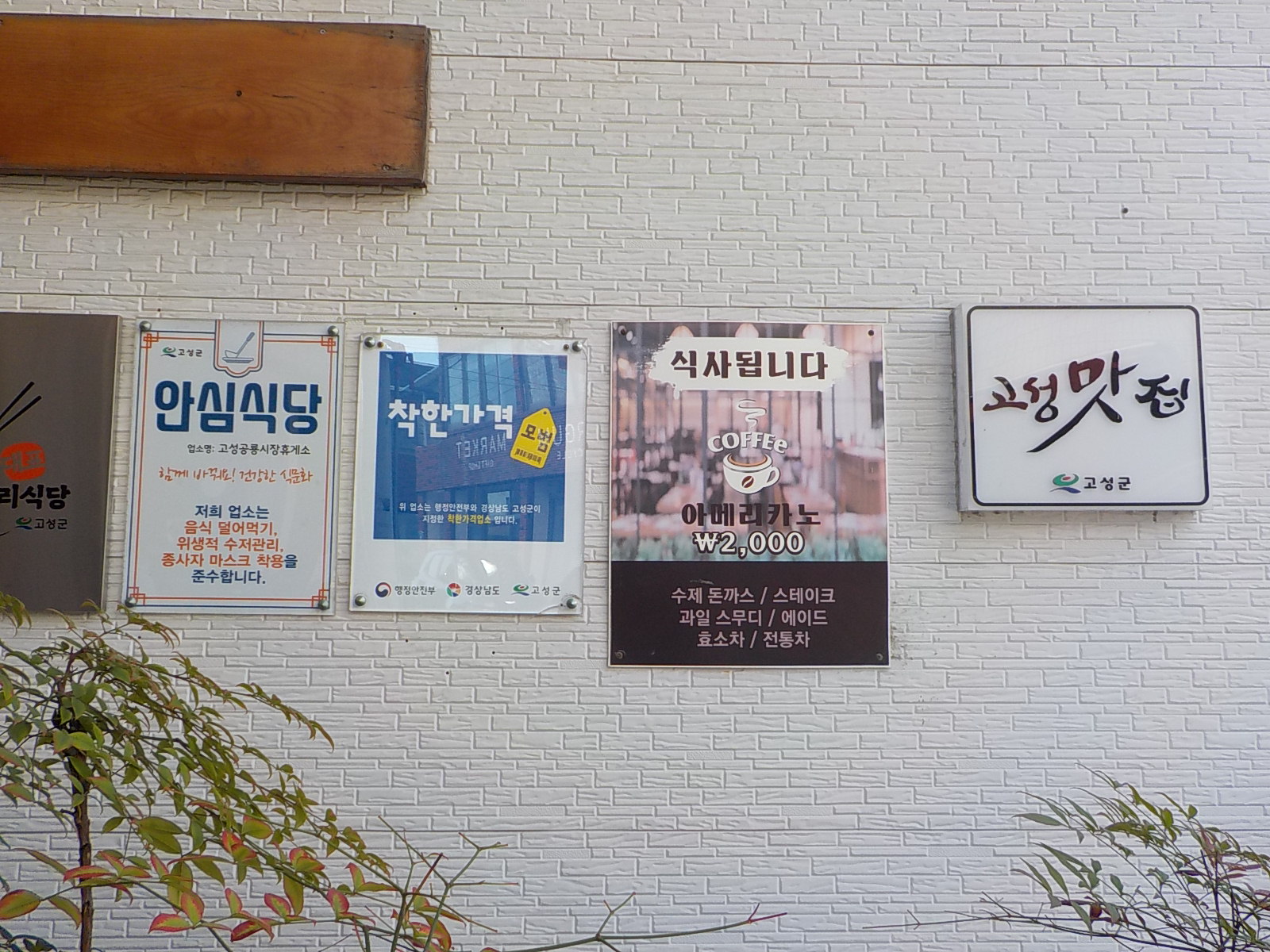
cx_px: 635
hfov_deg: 60.0
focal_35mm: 30
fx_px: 1101
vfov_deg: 46.8
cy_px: 476
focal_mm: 4.1
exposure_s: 1/100
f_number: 3.3
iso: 125
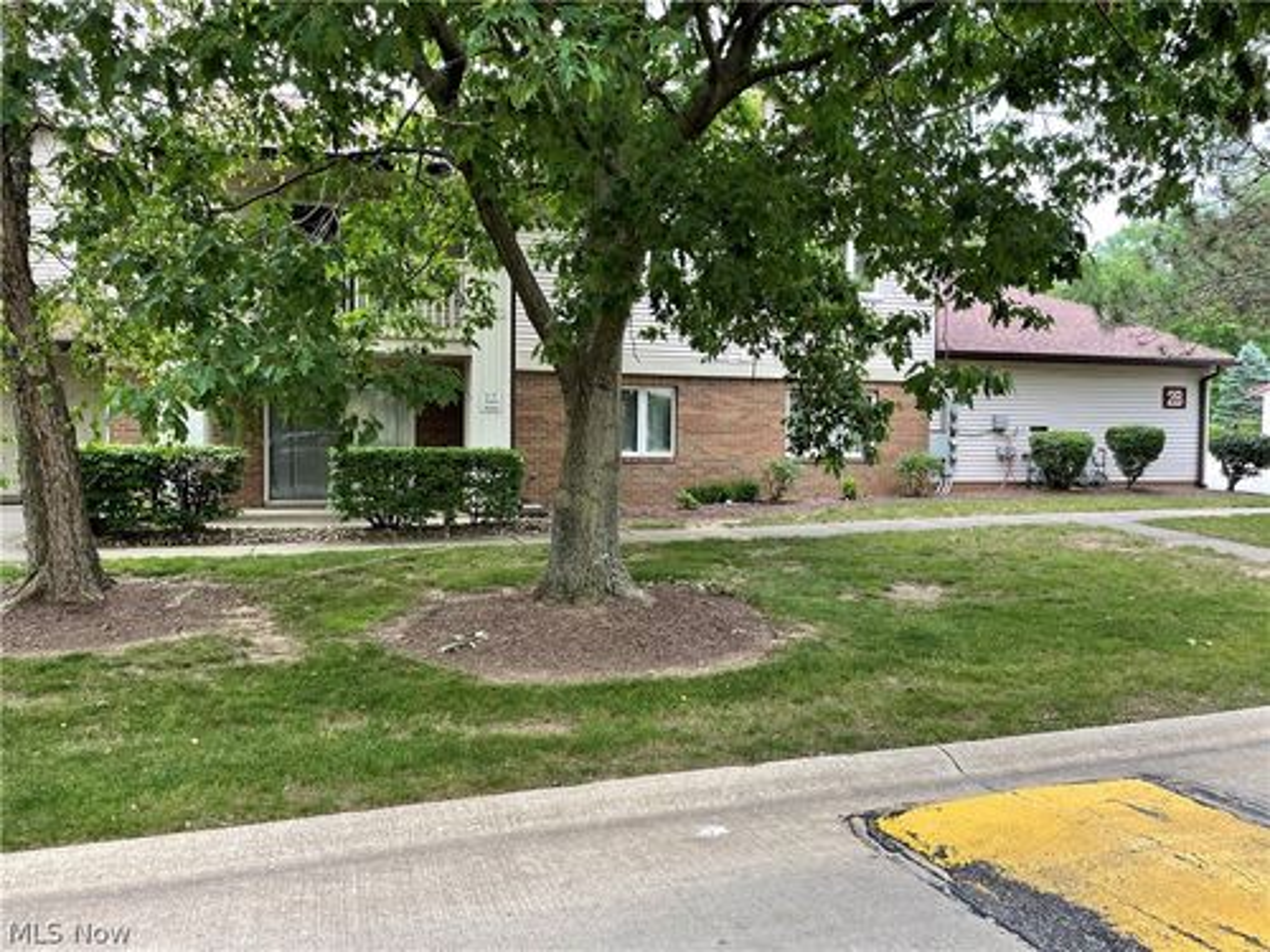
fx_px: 954
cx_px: 635
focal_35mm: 26
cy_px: 476
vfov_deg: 53.1
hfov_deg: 67.3
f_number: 1.6
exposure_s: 1/102
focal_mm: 4.2
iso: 125
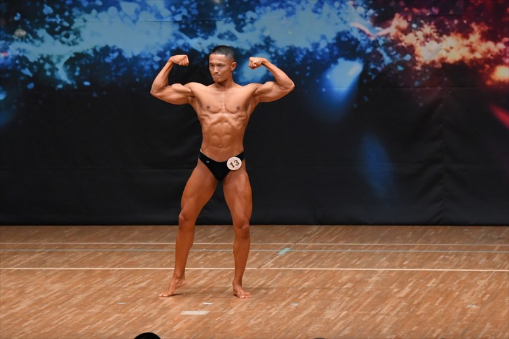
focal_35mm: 240
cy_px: 170
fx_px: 3392
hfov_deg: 8.6
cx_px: 254
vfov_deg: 5.7
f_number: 5.6
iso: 5000
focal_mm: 160
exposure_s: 1/400
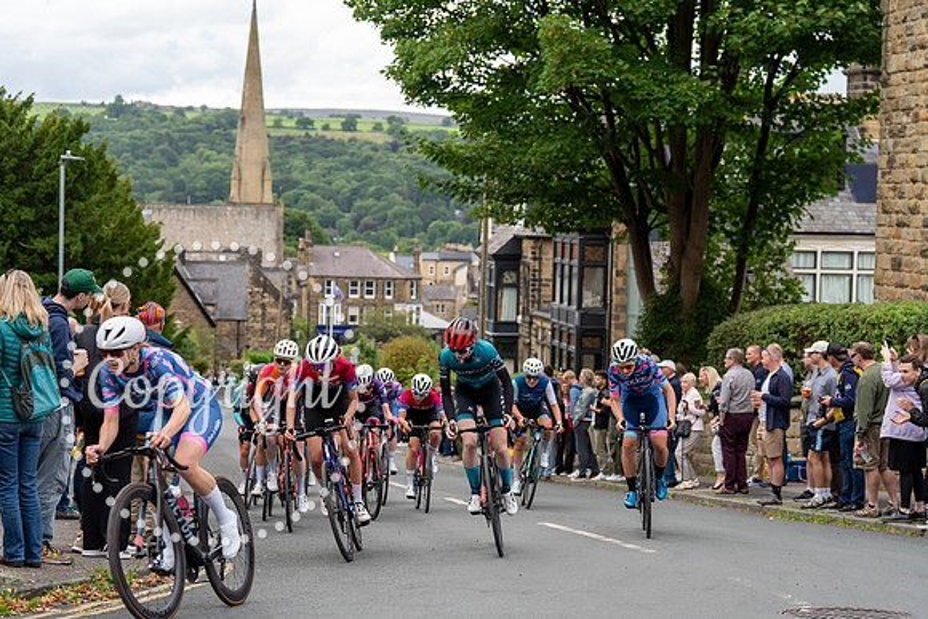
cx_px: 464
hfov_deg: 28.8
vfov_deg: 19.5
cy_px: 310
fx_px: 1805
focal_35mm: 70
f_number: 3.5
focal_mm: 70
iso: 500
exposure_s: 1/500
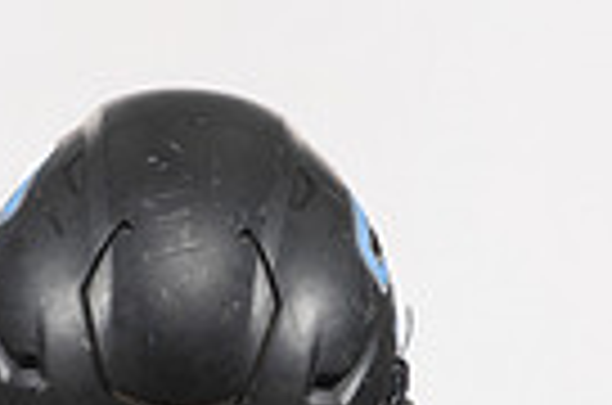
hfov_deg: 12.4
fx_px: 2815
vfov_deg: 7.7
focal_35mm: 166
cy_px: 972
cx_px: 140
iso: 500
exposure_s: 1/320
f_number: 7.1
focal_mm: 50
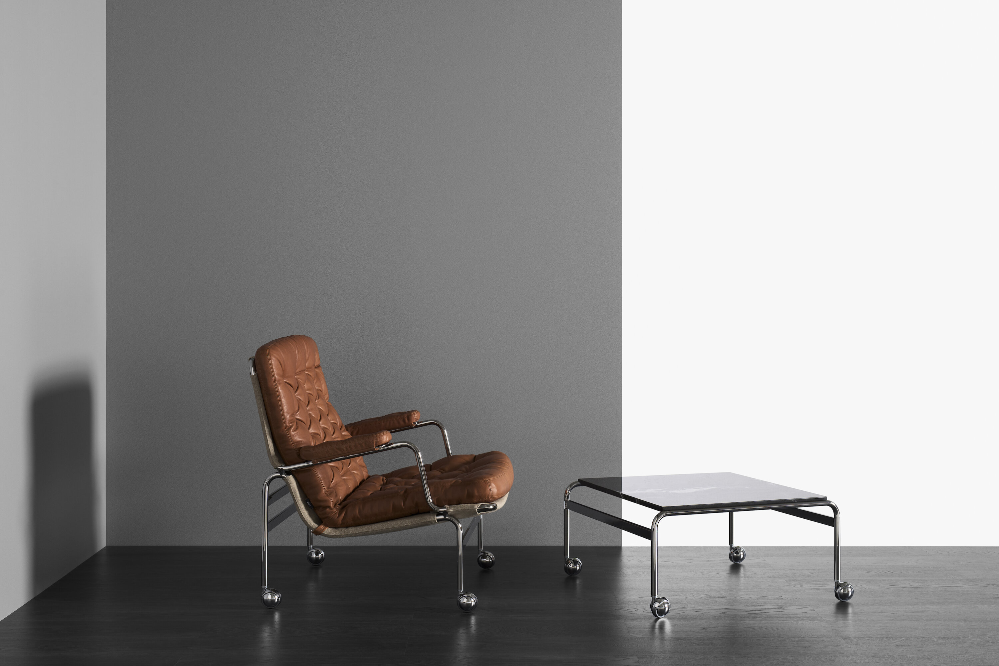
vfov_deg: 27.0
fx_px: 1387
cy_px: 333
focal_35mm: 50
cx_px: 500
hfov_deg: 39.6
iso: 100
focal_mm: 50
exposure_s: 1/100
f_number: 9
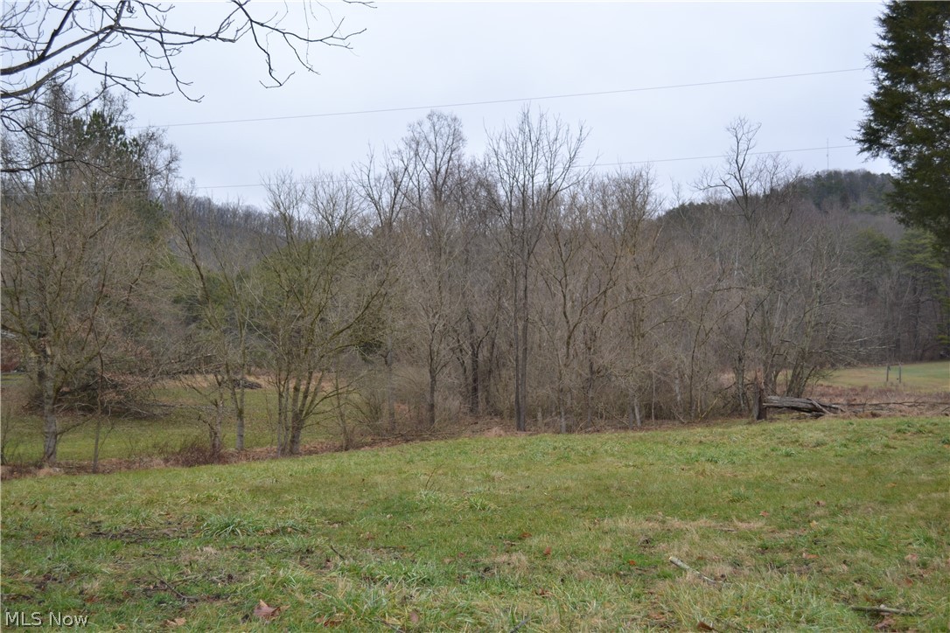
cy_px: 316
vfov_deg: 34.2
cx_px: 475
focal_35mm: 39
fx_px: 1029
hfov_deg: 49.6
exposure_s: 1/125
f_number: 4.2
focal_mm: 26
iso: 160
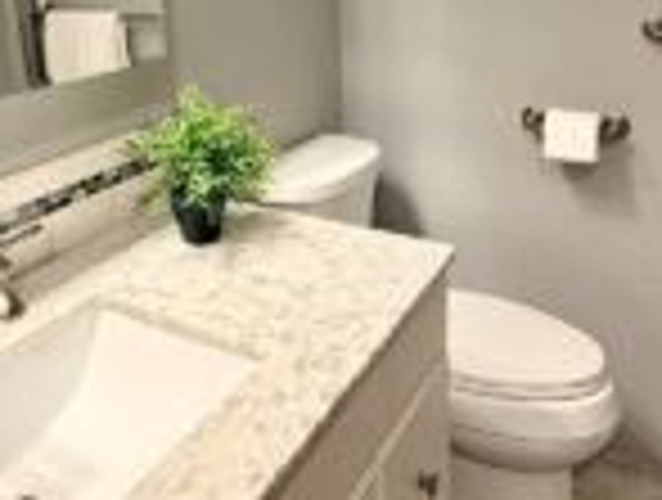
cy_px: 23
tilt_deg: -6.5
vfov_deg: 35.0
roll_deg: +2.6
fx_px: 728
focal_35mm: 38
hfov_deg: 48.3
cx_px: 239
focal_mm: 2.22
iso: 320
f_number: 2.2
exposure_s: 1/60
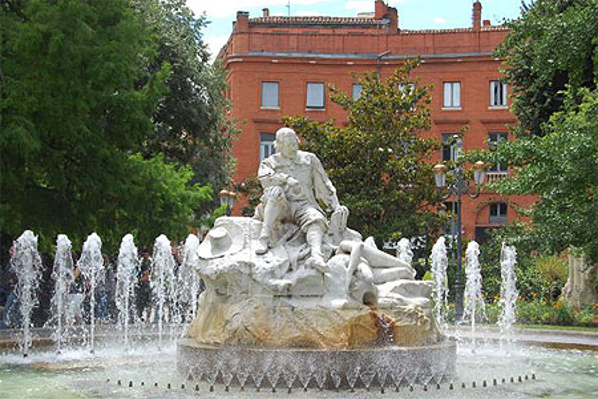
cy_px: 200
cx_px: 299
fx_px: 1046
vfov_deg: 21.6
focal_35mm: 63
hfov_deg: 31.9
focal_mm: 42
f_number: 8
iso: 200
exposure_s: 1/250
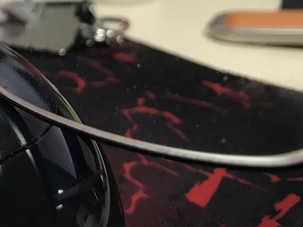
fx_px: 499
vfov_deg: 24.6
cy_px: 6
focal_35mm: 57
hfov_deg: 31.3
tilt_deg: -14.2
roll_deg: +1.0
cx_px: 2
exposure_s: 1/17
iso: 64
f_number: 1.8
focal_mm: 3.99
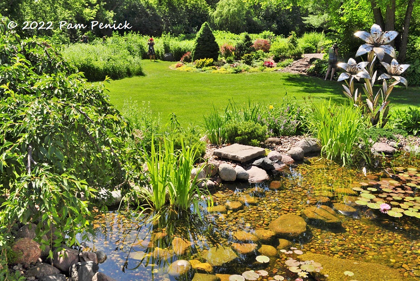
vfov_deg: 40.0
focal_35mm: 33
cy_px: 140
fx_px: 385
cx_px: 210
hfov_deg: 57.2
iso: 200
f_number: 10
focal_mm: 22
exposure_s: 1/250
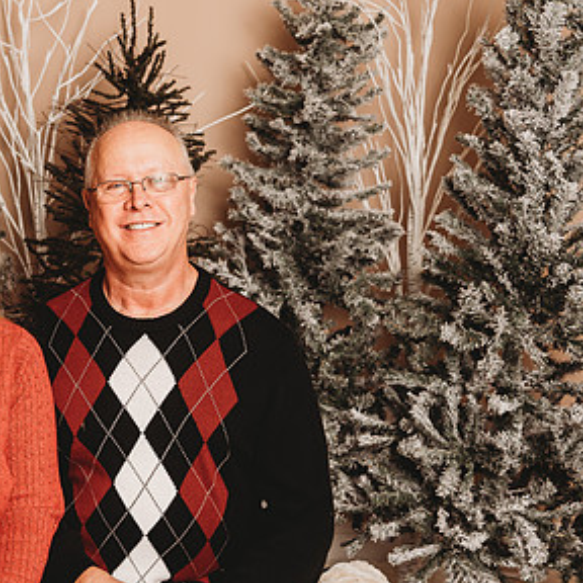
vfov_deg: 26.5
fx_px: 1239
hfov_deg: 25.4
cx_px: 20
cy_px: 325
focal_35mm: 65
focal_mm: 38
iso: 100
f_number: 4
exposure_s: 1/160
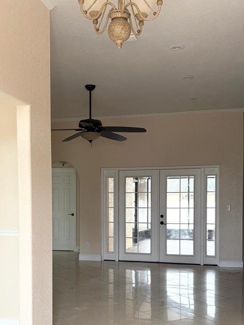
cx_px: 111
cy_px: 214
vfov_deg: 42.4
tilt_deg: +0.1
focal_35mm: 44
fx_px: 413
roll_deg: -0.4
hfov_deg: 32.9
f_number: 1.6
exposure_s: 1/183
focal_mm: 5.96
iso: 80
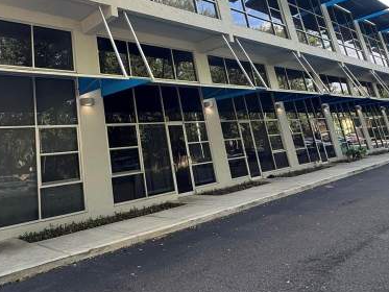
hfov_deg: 57.4
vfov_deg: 44.6
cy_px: 60
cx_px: 104
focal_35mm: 30
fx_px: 337
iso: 40
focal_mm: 2.22
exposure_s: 1/111
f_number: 2.2
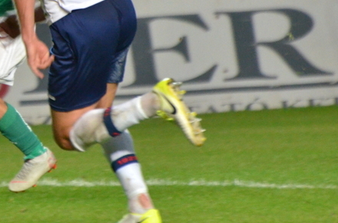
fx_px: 11416
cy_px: 22
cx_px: -103
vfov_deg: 1.1
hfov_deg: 1.7
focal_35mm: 1219
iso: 2500
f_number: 5.6
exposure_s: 1/400
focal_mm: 300
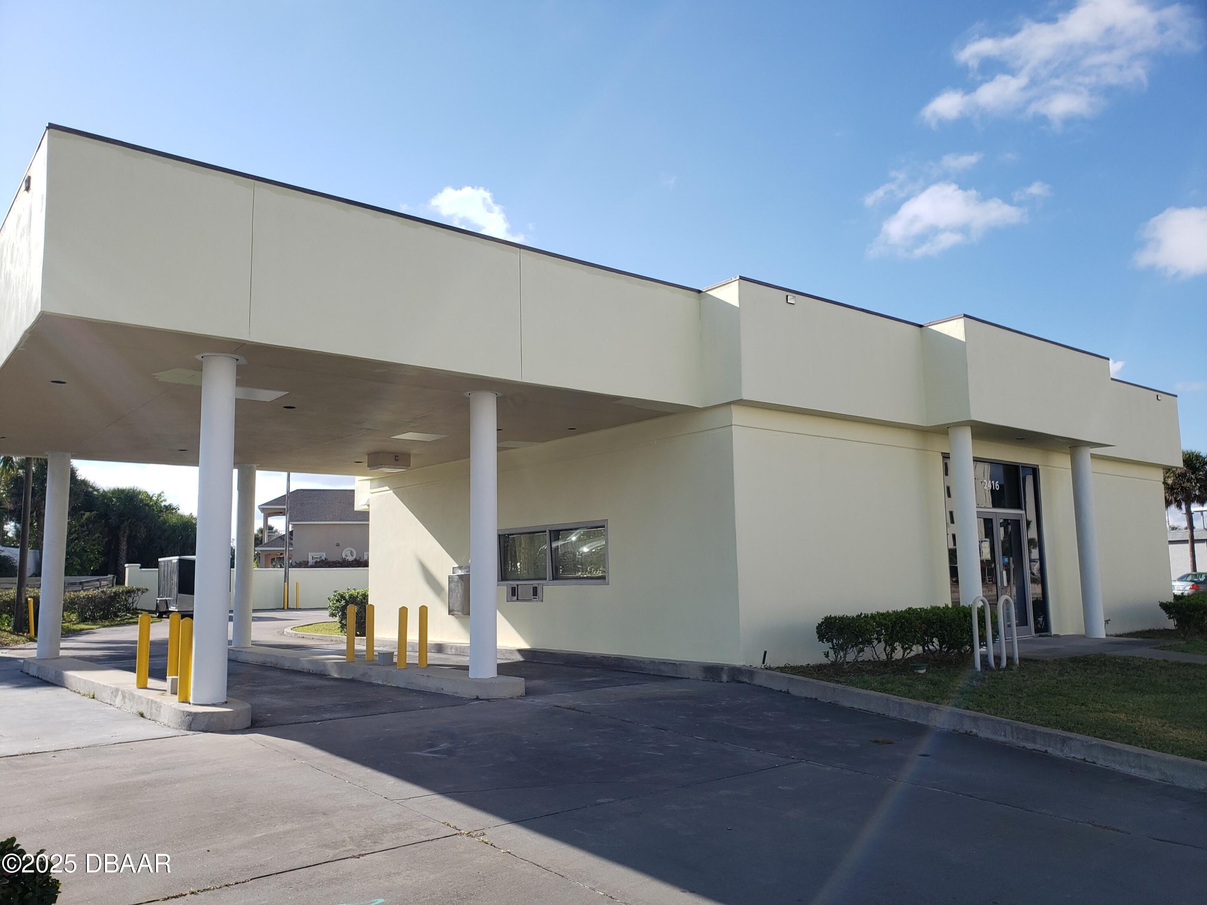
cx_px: 604
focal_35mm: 26
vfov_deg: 53.1
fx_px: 907
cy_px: 452
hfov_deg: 67.3
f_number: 2.4
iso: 50
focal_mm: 4.3
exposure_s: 1/1216
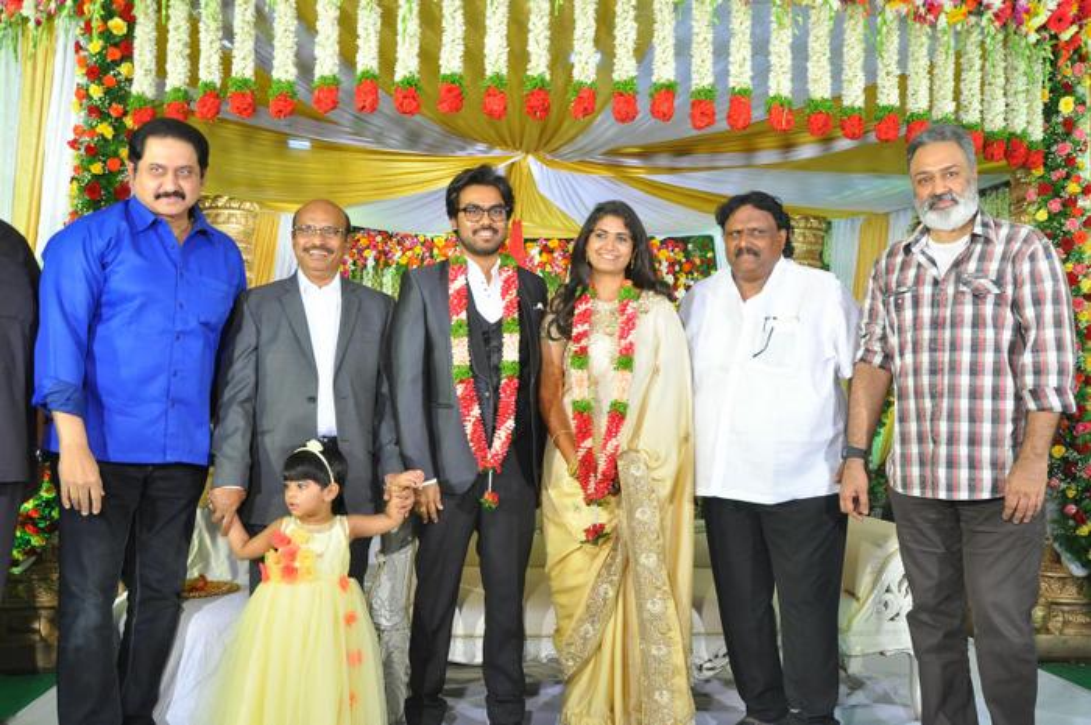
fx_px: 999
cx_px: 546
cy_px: 362
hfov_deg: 57.3
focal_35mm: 33
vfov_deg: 39.9
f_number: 7.1
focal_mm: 22
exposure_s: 1/125
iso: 1000
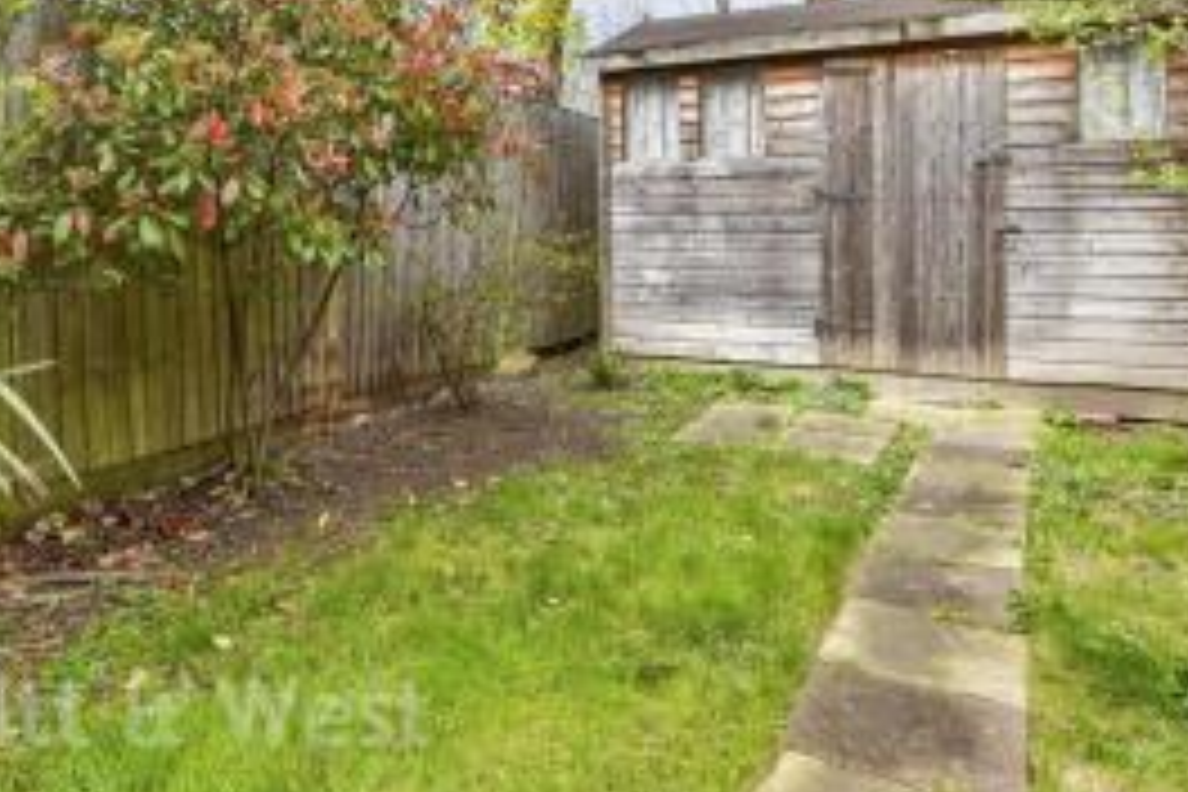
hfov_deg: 66.0
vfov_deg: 46.6
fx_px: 891
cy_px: 223
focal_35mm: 27
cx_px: 418
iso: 160
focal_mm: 10
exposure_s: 1/80
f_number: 8
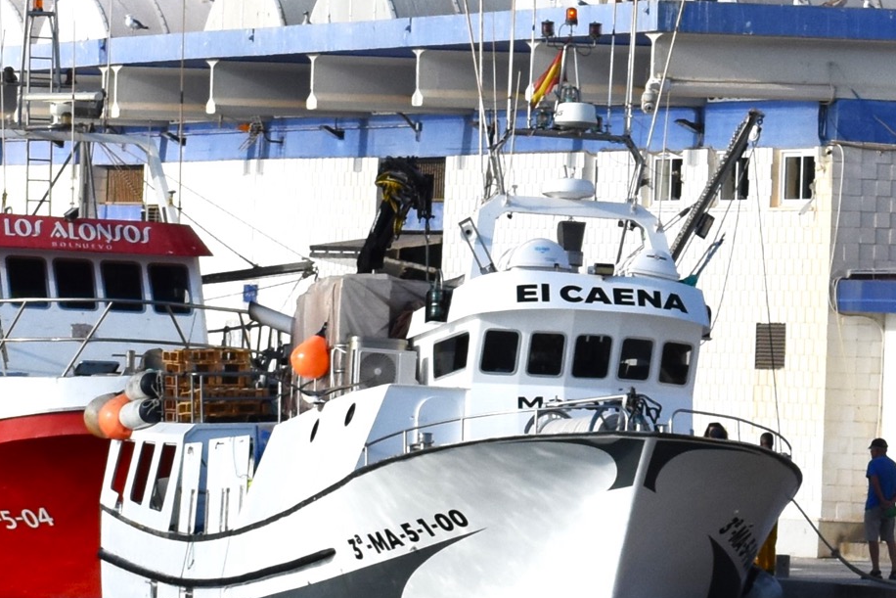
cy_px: 384
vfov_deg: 4.9
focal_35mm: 283
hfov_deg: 7.3
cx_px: 725
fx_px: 7044
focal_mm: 72
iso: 400
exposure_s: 1/2000
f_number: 8
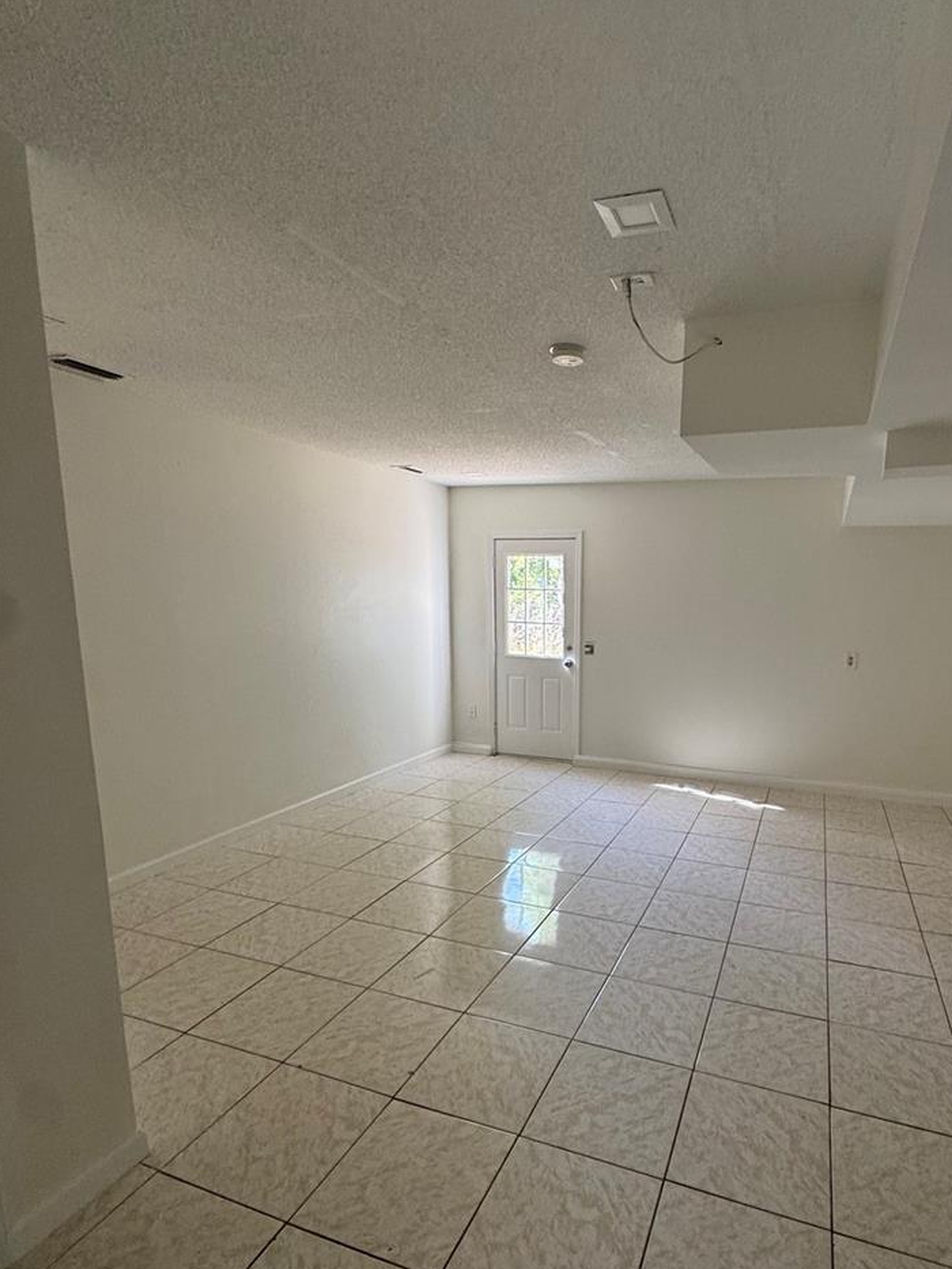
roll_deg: -0.9
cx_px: 605
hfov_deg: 70.2
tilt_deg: -9.2
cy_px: 700
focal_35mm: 18
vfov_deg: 87.4
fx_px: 660
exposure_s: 1/99
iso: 160
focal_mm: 2.22
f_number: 2.2
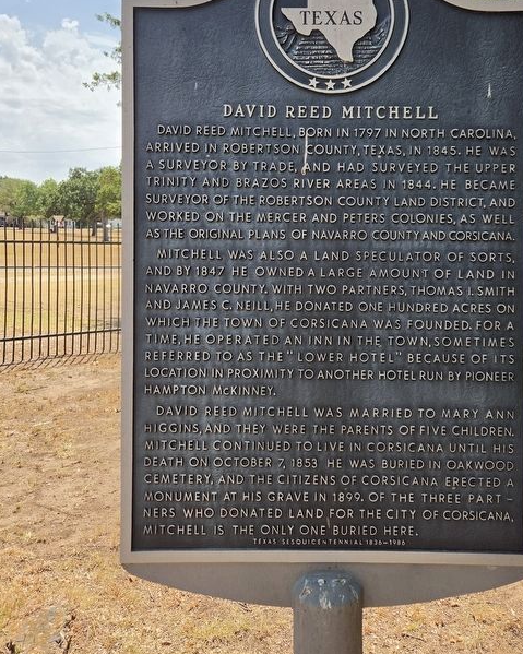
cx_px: 321
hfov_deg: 48.1
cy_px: 240
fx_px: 581
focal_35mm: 30
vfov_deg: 58.0
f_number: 1.8
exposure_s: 1/3819
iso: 80
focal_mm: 5.4
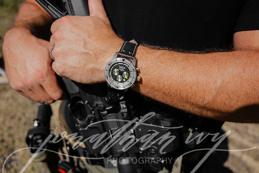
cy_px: 86
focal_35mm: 26
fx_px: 187
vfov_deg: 49.6
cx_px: 130
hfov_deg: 69.4
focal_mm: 26
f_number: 4
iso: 125
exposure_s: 1/2000
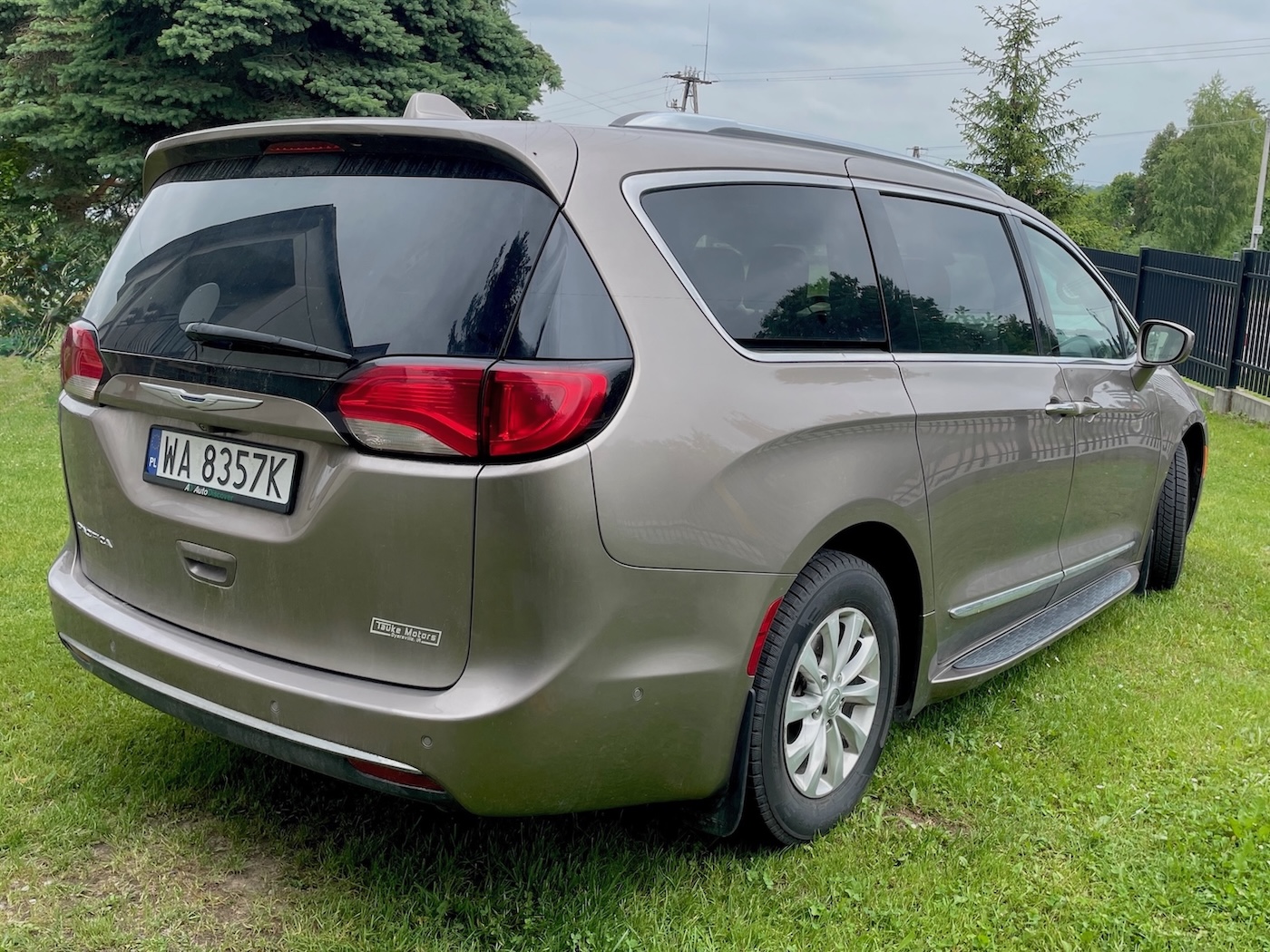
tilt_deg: -13.4
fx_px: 954
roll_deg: +1.3
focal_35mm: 26
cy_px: 476
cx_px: 635
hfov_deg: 67.3
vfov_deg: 53.1
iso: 32
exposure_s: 1/1261
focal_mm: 4.2
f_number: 1.6
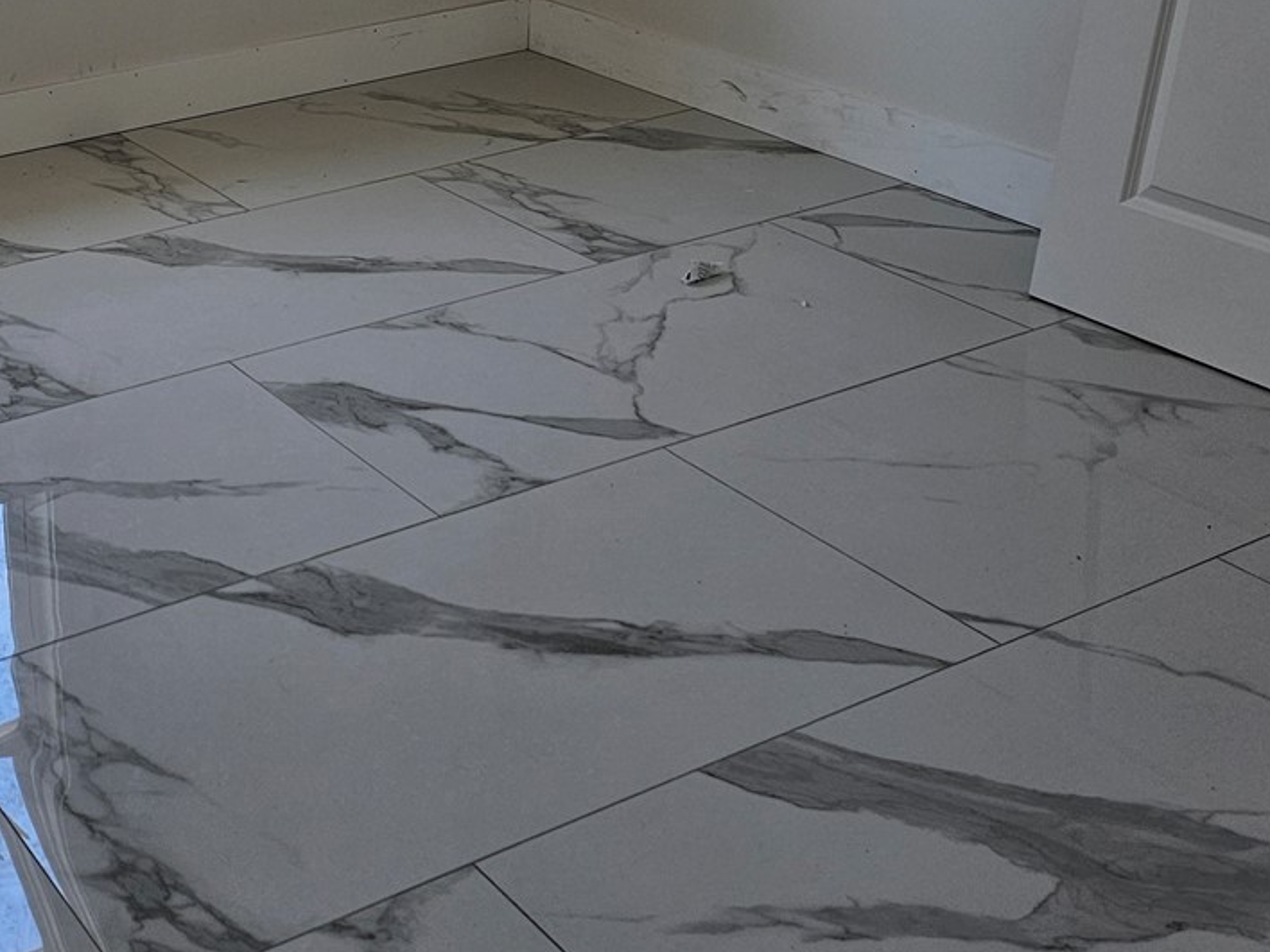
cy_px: 120
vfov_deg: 27.2
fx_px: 1908
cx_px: 129
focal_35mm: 52
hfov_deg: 34.8
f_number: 1.7
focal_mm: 6.3
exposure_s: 1/207
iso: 80
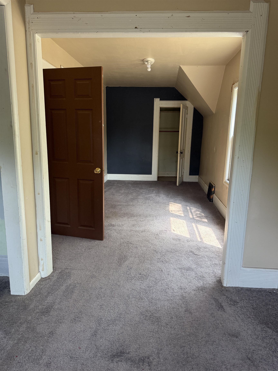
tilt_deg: -10.5
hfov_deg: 56.8
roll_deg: -2.4
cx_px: 139
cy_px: 186
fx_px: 257
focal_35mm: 24
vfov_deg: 71.6
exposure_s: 1/128
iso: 200
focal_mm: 6.76
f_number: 1.78
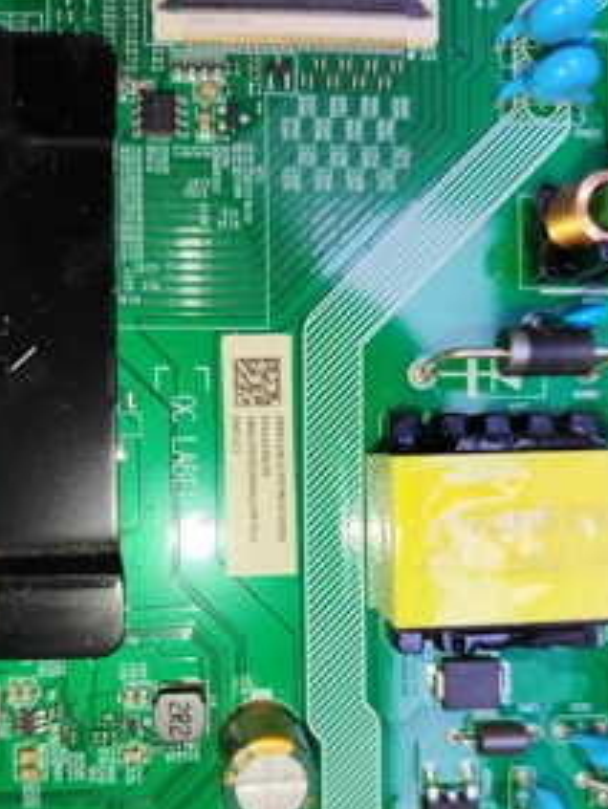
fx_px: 795
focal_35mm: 34
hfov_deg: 41.7
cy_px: 473
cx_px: 255
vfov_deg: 53.6
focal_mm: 5.24
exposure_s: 1/100
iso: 68
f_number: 1.7
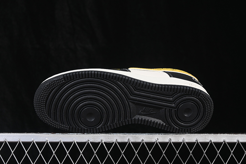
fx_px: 512
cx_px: 123
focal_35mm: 75
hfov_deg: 27.0
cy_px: 82
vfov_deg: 18.2
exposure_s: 1/60
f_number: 6.3
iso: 160
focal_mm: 50
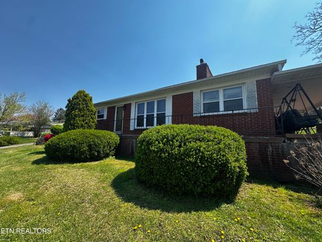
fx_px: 130
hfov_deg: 102.1
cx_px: 161
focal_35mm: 14
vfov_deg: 85.7
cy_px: 121
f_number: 2.2
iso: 40
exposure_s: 1/861
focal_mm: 2.22
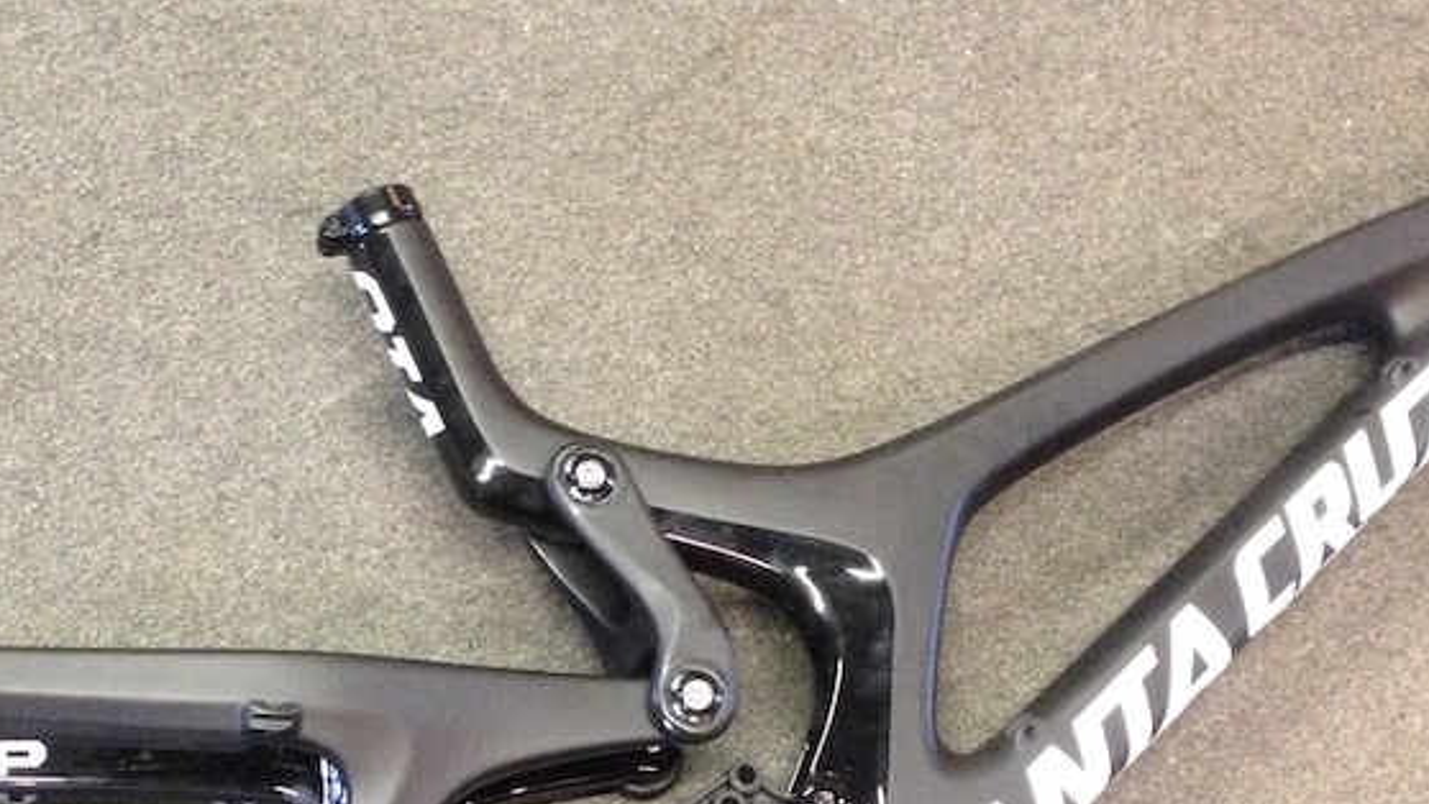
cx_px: 548
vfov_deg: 18.0
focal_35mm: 66
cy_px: 730
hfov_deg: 31.8
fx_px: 2501
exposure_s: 1/15
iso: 400
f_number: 2.4
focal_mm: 4.12
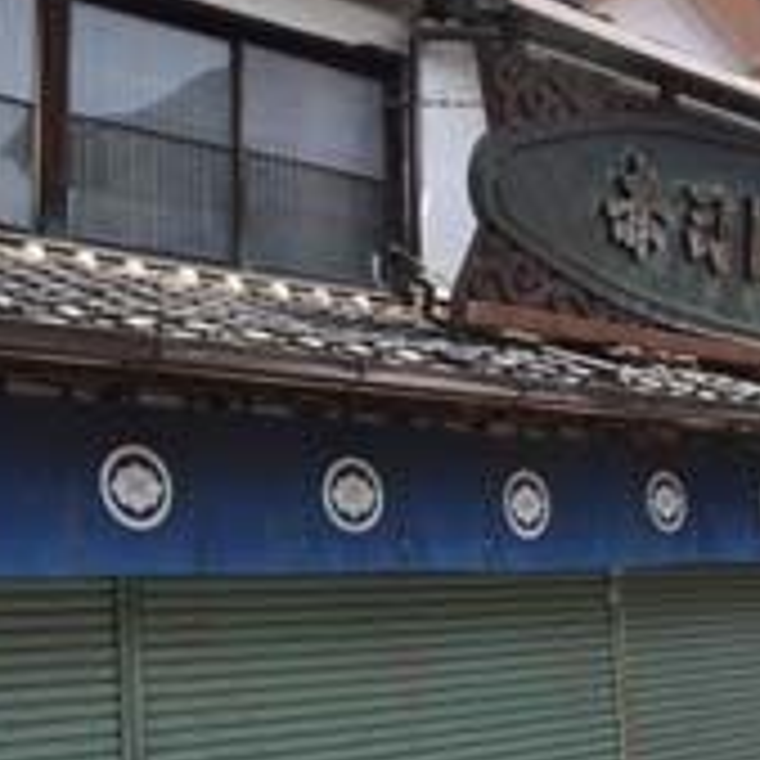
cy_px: 286
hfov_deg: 25.8
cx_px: 661
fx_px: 1615
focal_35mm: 65
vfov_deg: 26.4
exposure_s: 1/200
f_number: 10
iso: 200
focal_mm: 18
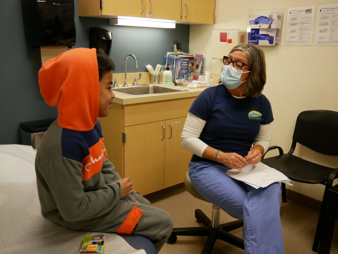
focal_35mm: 34
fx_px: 332
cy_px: 127
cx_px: 169
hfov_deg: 53.9
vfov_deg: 41.8
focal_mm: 17
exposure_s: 1/60
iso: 640
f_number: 3.8
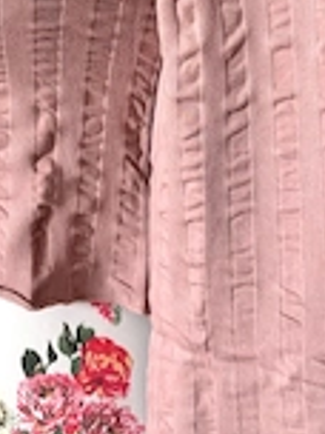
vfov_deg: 28.8
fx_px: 789
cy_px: 3
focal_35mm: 63
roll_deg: -2.4
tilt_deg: -8.8
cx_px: 114
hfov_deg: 23.2
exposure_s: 1/83
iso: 200
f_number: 1.78
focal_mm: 6.76
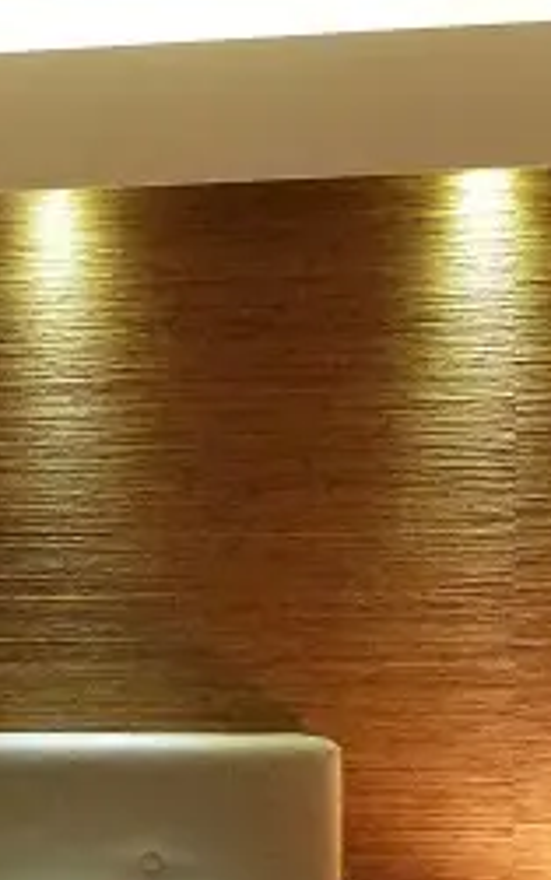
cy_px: 715
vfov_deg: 26.3
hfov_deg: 15.6
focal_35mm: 77
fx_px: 1849
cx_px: -277
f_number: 3.3
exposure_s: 1/15
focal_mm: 4.1
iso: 400
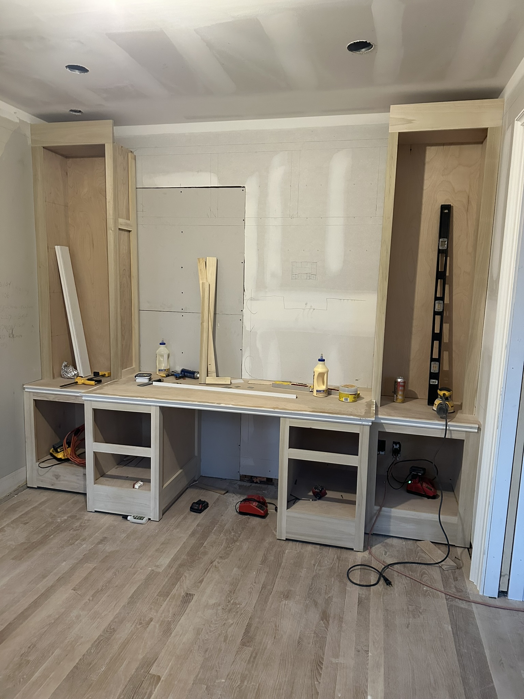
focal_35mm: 24
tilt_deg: -8.8
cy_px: 350
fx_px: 484
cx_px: 262
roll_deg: -0.7
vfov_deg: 71.6
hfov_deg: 56.8
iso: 640
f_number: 1.78
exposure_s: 1/60
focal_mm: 6.86
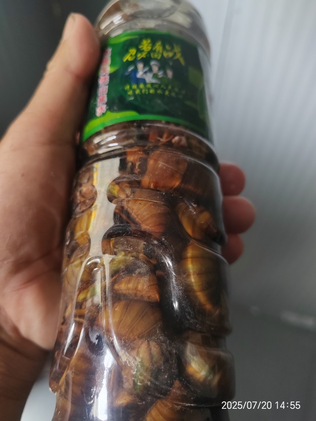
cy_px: 210
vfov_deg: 65.3
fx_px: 329
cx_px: 158
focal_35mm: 27
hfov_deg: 51.3
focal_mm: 5.52
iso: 800
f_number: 1.9
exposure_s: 1/50
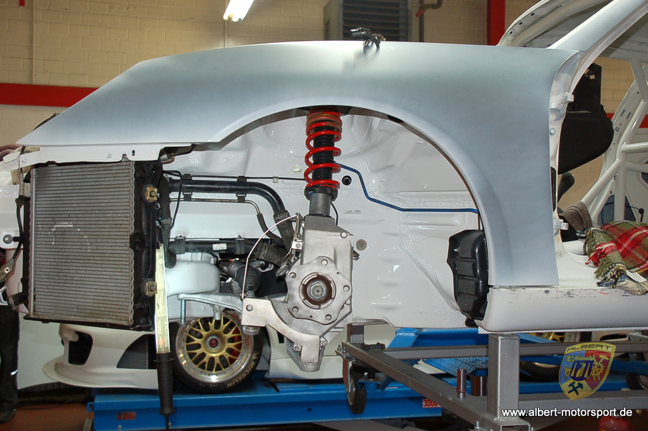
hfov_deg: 43.6
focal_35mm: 45
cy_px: 216
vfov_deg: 29.8
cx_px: 324
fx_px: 809
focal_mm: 30
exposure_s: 1/60
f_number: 4
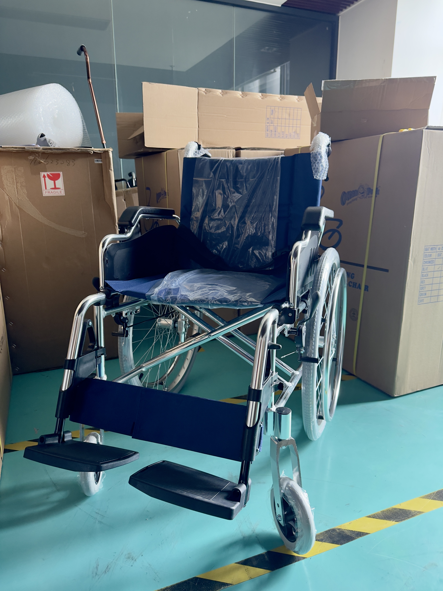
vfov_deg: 71.6
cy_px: 296
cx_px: 222
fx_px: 410
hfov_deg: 56.8
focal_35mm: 24
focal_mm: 6.76
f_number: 1.78
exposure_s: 1/60
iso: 320
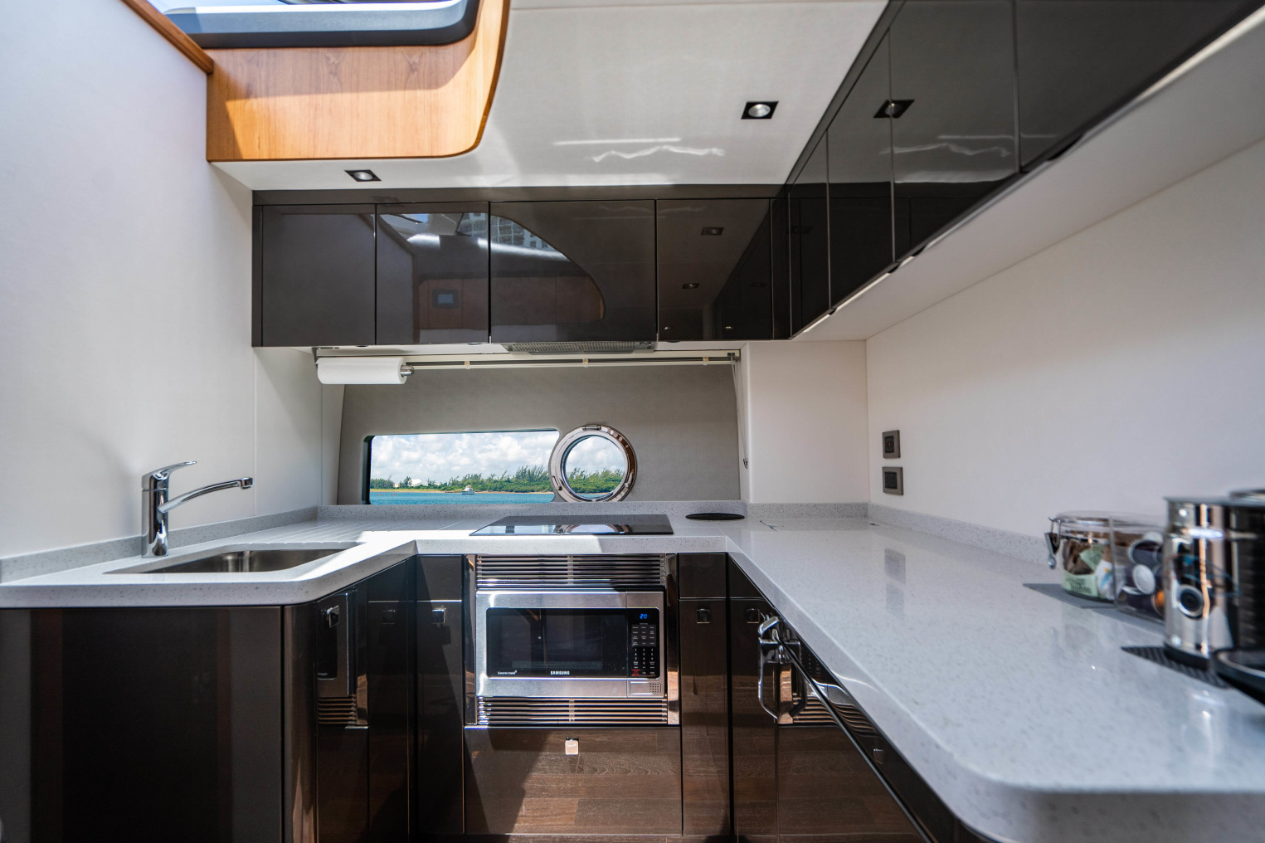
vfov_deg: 70.4
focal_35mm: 17
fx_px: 597
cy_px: 423
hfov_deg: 93.2
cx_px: 609
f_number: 4.5
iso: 200
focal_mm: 16
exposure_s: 1/320
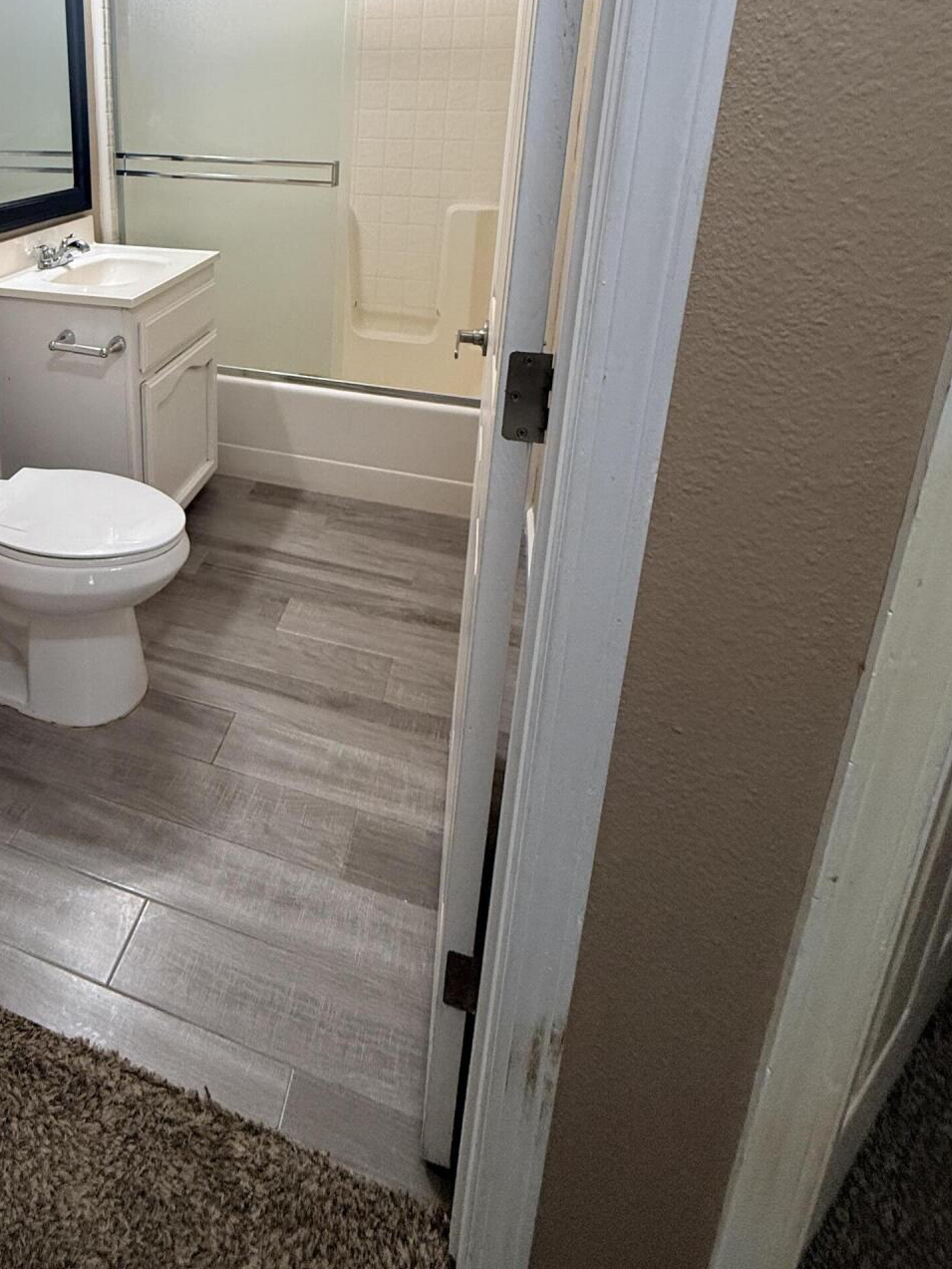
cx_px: 223
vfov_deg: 71.3
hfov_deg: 57.6
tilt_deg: -15.8
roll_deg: -0.1
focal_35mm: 22
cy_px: 320
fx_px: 807
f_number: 2.2
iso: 250
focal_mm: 2.22
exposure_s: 1/120
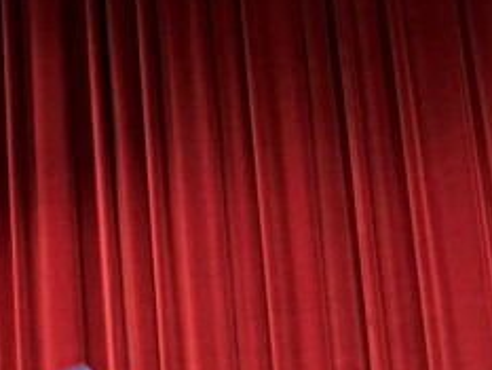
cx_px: 207
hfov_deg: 25.3
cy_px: 495
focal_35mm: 77
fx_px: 1095
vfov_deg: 17.8
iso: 32
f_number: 1.8
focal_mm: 3.99
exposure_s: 1/33
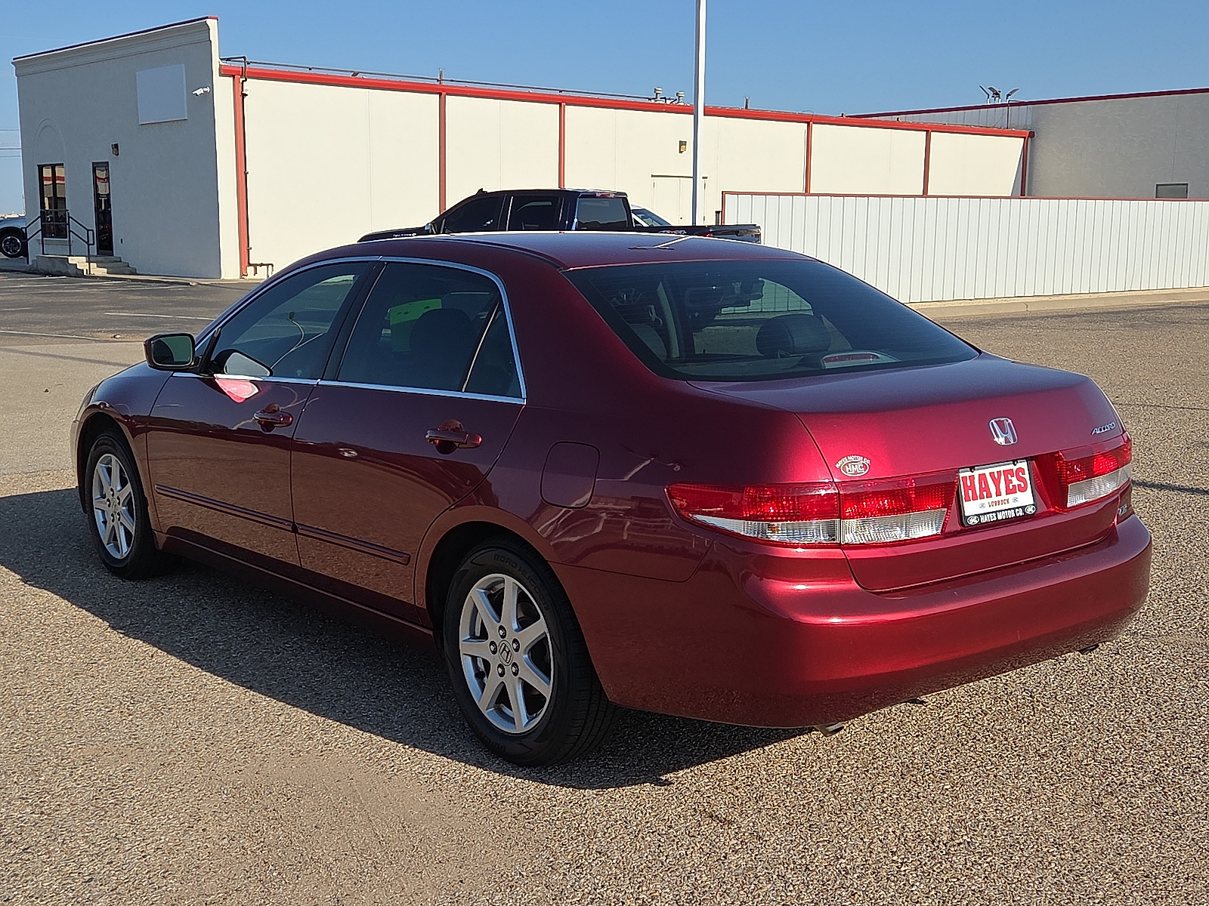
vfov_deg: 34.3
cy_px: 453
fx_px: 1467
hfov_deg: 44.8
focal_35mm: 42
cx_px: 604
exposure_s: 1/10000
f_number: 1.8
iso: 78
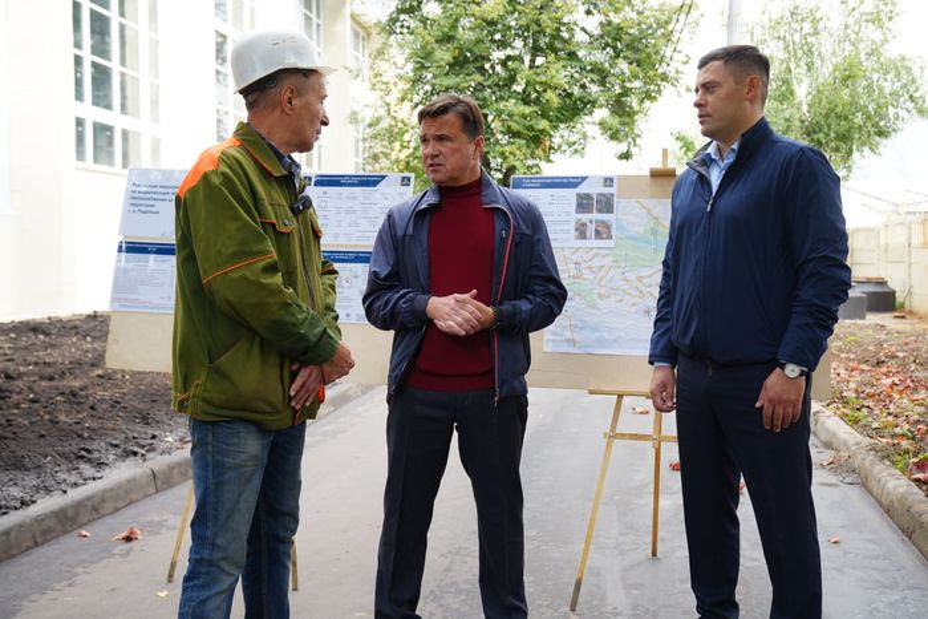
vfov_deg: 35.9
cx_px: 464
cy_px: 310
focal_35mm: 37
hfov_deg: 51.9
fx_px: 954
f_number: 4.5
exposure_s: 1/800
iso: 1000
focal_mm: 37
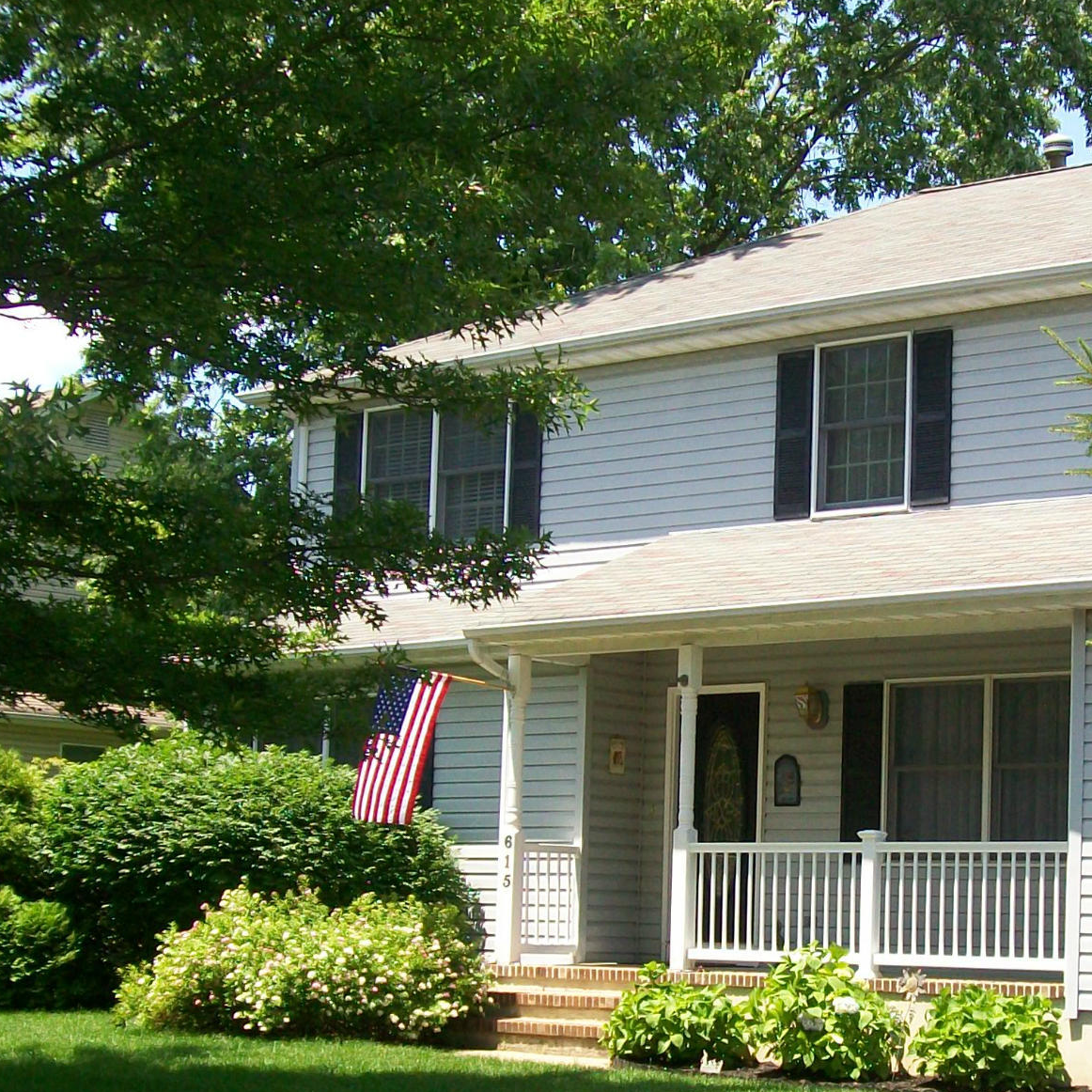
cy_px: 781
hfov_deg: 23.5
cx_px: 761
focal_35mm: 73
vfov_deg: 23.5
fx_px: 2605
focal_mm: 6
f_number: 2.7
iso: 64
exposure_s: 1/500
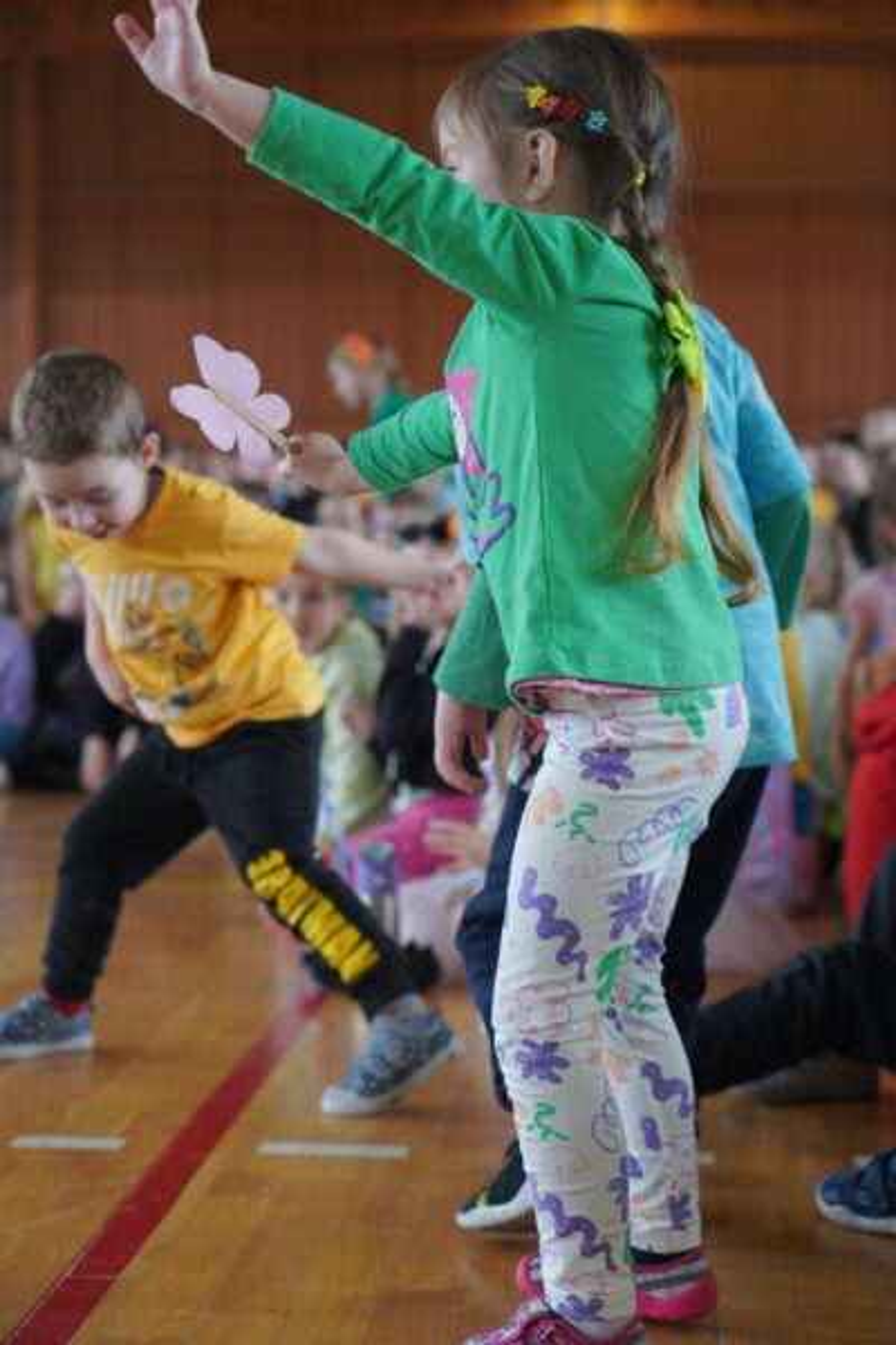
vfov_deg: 30.1
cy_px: 672
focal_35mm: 67
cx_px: 448
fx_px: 2501
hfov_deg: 20.3
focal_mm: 67
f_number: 4
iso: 2000
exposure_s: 1/160
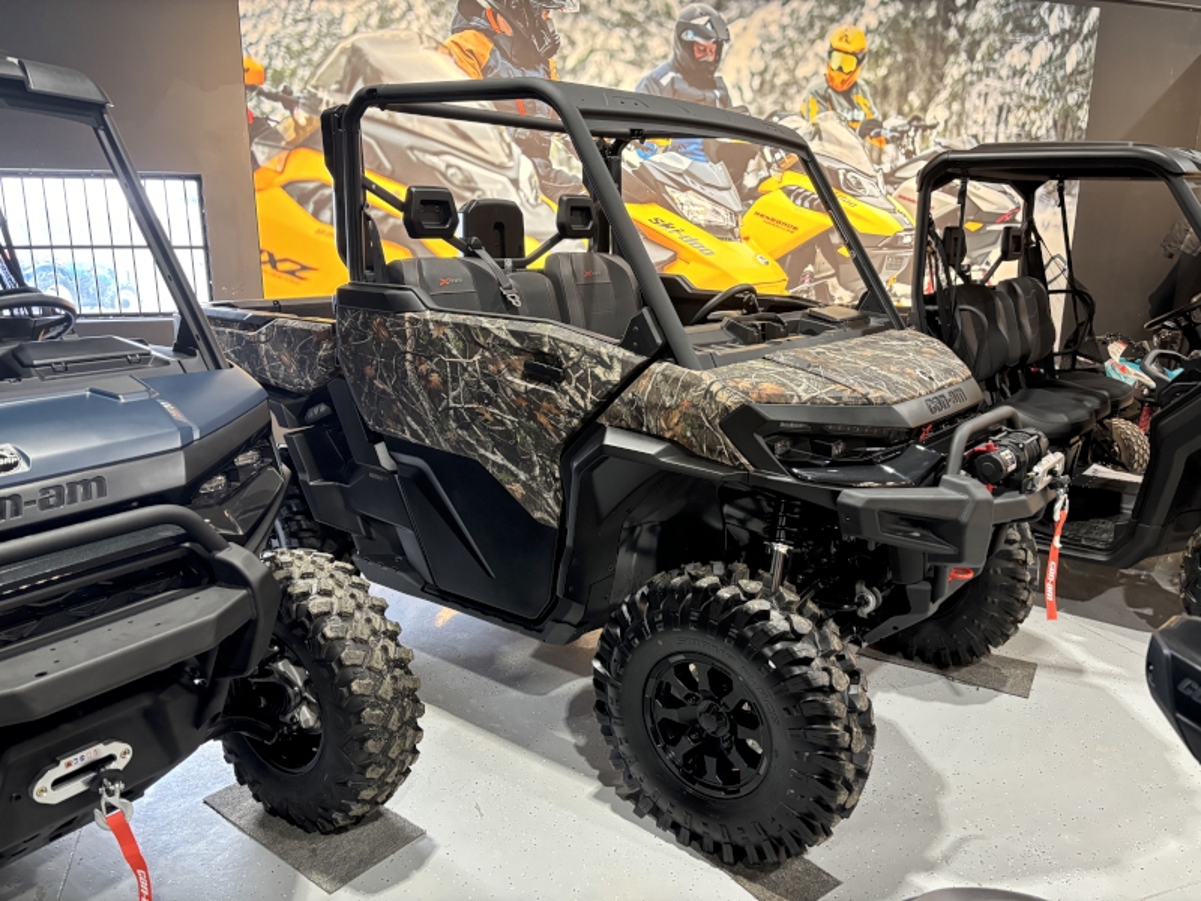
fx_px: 902
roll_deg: -0.5
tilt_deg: -14.2
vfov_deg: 53.1
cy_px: 450
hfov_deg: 67.3
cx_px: 600
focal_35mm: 26
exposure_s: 1/60
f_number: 1.6
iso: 500
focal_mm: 5.96
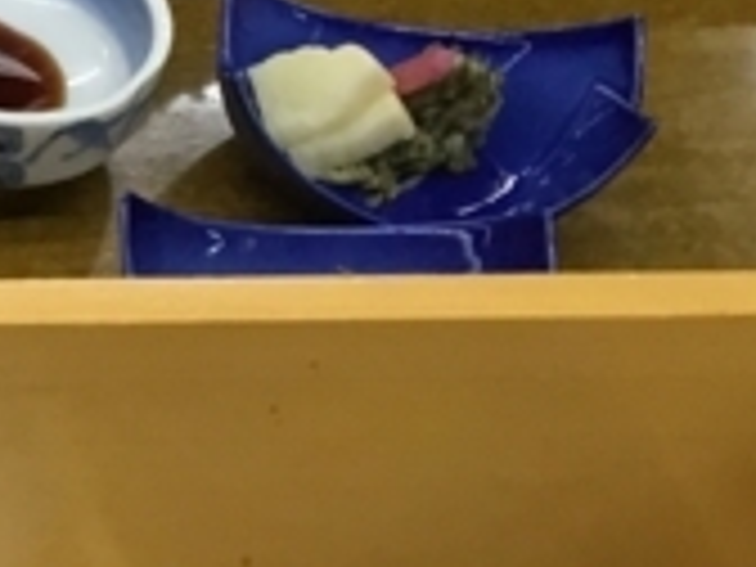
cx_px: -1143
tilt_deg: -47.8
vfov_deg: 8.4
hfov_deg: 9.7
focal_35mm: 177
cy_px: 446
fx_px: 3866
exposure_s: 1/30
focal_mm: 4.15
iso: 80
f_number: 2.2
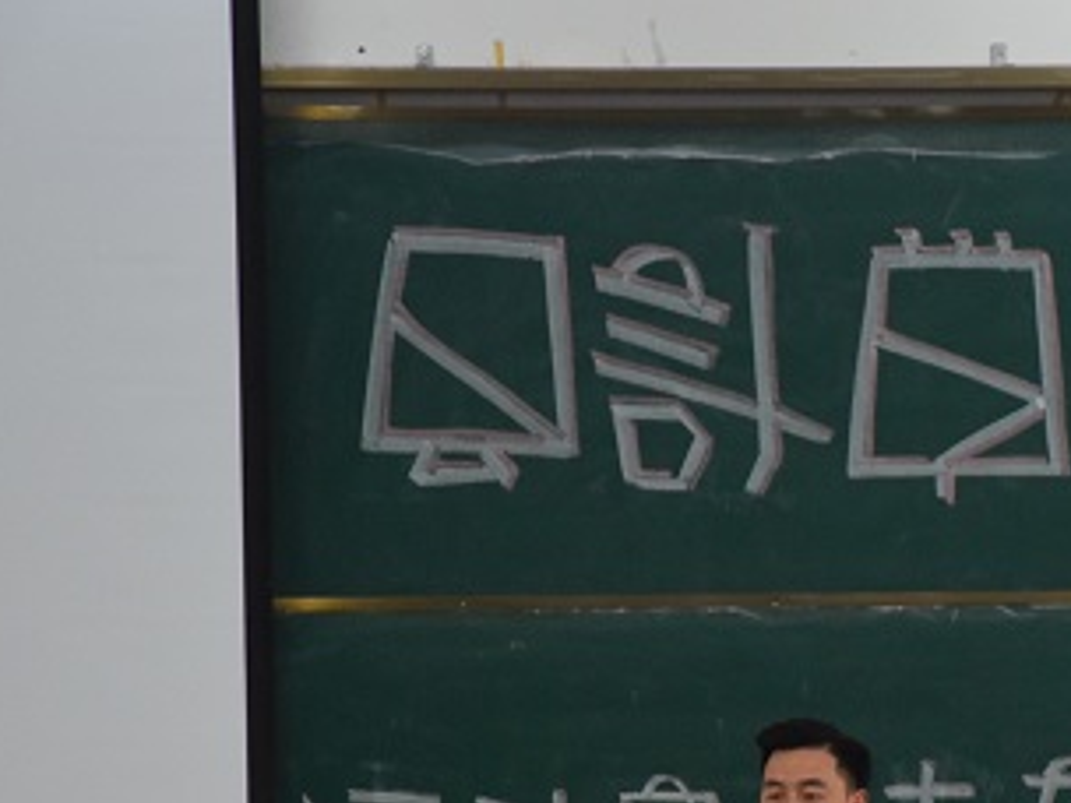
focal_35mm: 299
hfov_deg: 6.6
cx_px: 927
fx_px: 9251
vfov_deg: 5.0
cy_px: 807
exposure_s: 1/125
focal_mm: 90
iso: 2500
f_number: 5.3
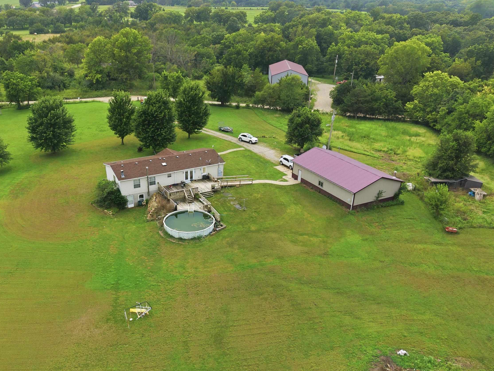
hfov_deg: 55.0
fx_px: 471
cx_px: 202
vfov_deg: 42.7
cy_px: 224
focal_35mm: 33
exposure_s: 1/1000
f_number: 1.8
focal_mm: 8.7
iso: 250
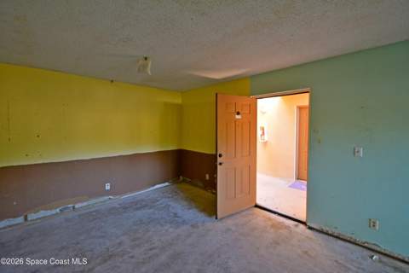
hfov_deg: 100.4
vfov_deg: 77.3
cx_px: 204
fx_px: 170
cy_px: 136
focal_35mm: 15
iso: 800
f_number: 3.5
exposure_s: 1/40
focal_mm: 10
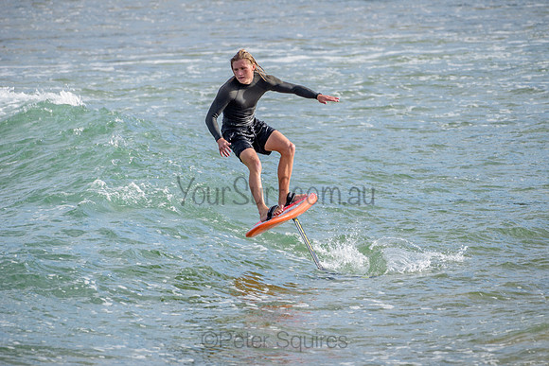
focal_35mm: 612
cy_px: 223
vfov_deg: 2.2
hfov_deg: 3.4
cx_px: 336
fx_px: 9336
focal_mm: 500
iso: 200
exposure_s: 1/1250
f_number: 5.6
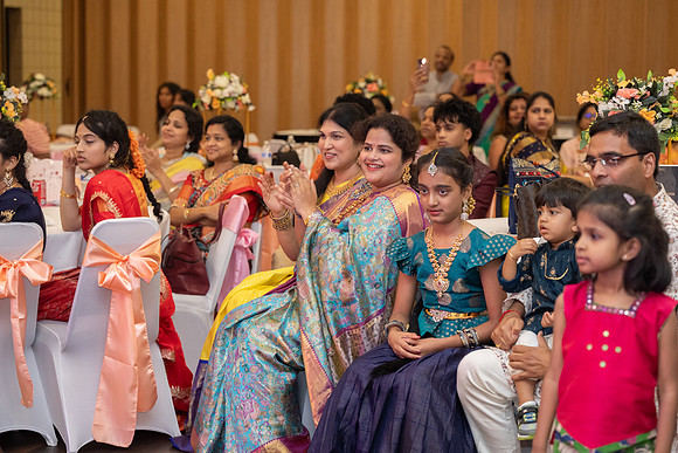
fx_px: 1532
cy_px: 226
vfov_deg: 16.8
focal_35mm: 81
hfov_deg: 25.0
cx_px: 339
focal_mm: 80
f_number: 3.5
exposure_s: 1/160
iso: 1000
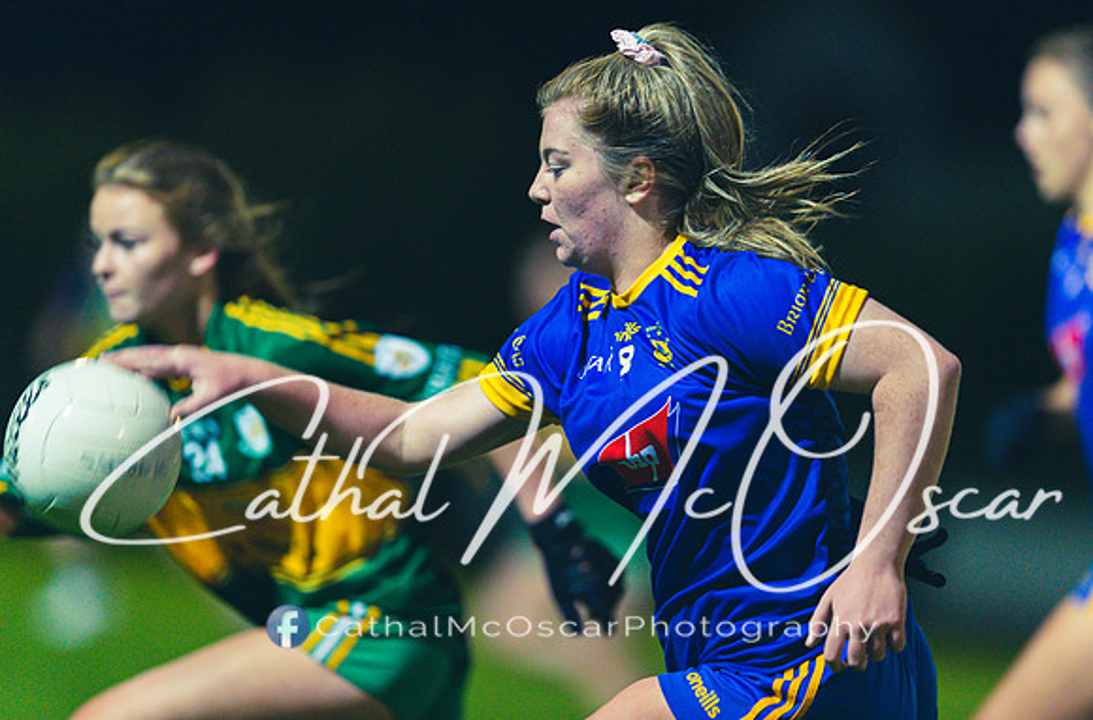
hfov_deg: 4.8
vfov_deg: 3.2
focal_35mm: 429
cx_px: 584
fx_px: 12979
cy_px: 331
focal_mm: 400
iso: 5000
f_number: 2.8
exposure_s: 1/500
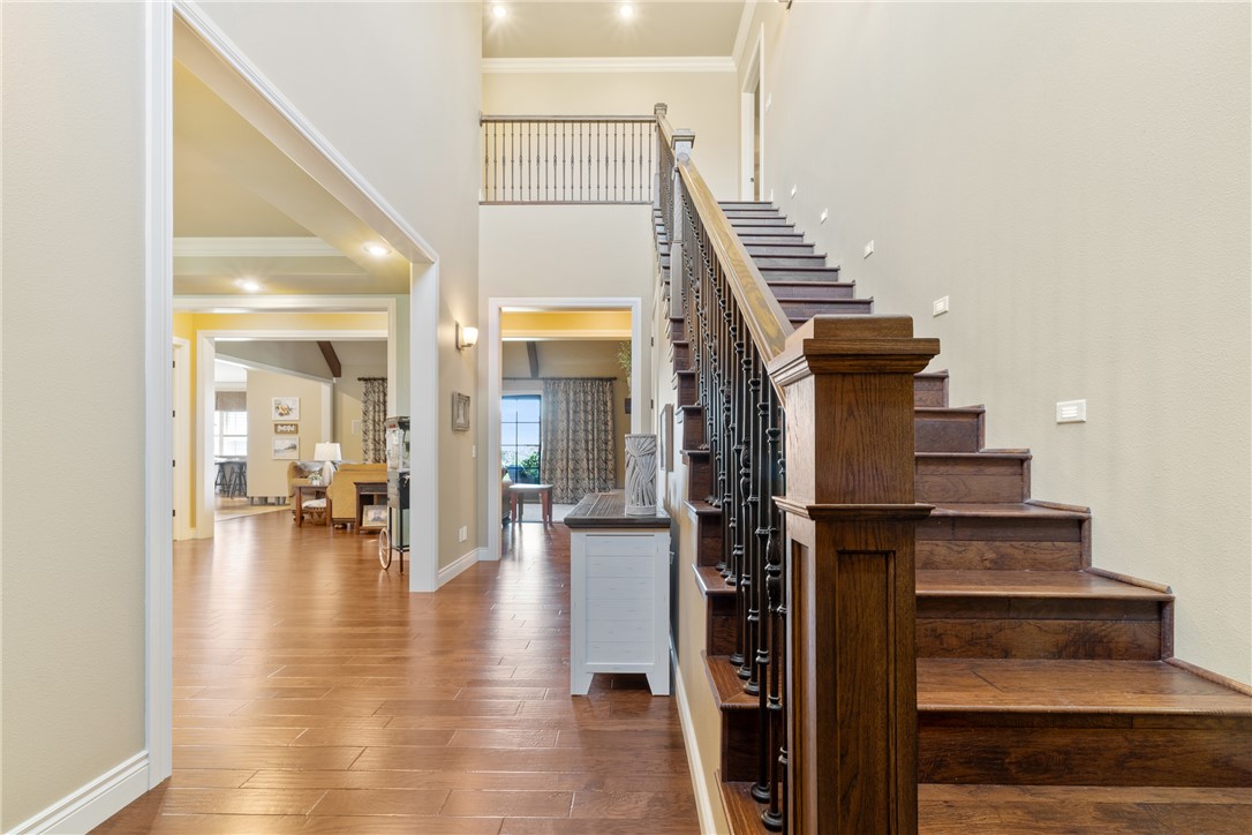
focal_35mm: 15
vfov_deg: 77.3
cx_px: 626
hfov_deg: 100.4
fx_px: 522
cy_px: 418
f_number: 9
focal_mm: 10
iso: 200
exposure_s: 3.2
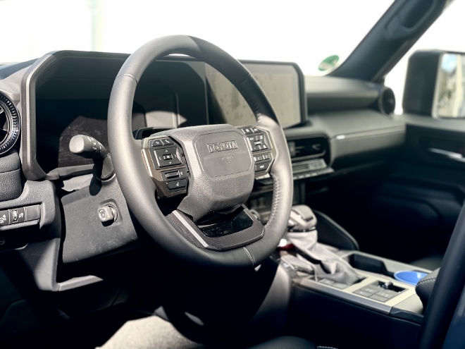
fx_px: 699
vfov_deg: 28.0
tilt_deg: -10.3
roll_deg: -3.2
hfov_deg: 36.8
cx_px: 232
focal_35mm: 52
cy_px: 174
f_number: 2
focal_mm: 6
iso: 25
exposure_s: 1/136
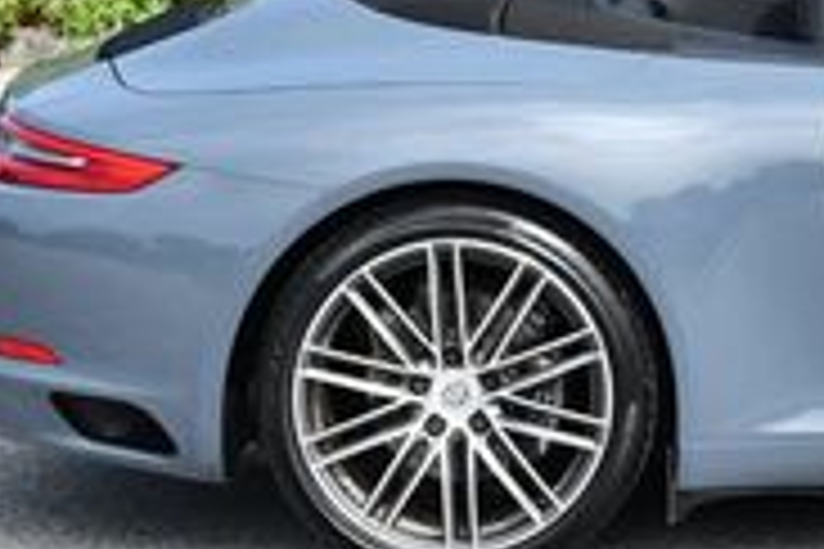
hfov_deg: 9.6
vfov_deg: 6.5
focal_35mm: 210
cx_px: 1099
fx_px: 4806
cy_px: -202
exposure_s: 1/250
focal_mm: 30
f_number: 8
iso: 200
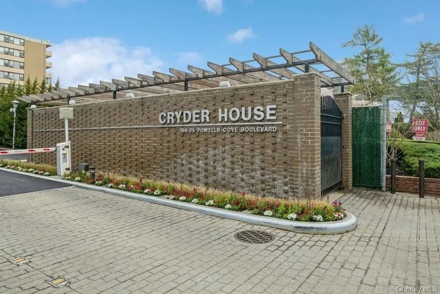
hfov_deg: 73.7
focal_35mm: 24
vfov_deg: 53.1
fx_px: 293
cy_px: 147
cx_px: 220
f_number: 11
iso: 400
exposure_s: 1/125
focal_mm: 24
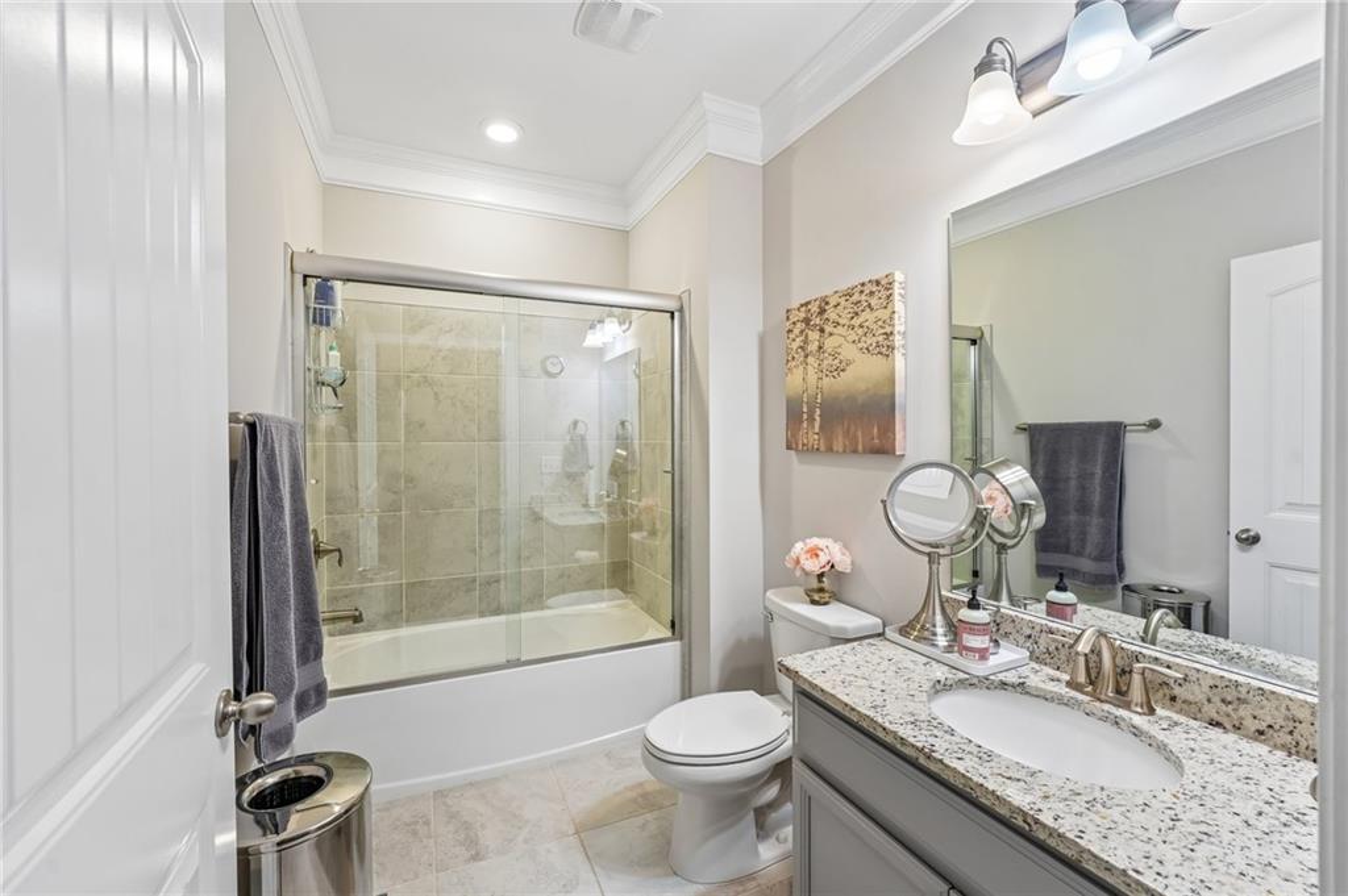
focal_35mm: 14
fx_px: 524
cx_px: 674
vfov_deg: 81.1
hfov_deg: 104.3
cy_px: 448
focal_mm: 14
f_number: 8
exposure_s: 1/13
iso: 320
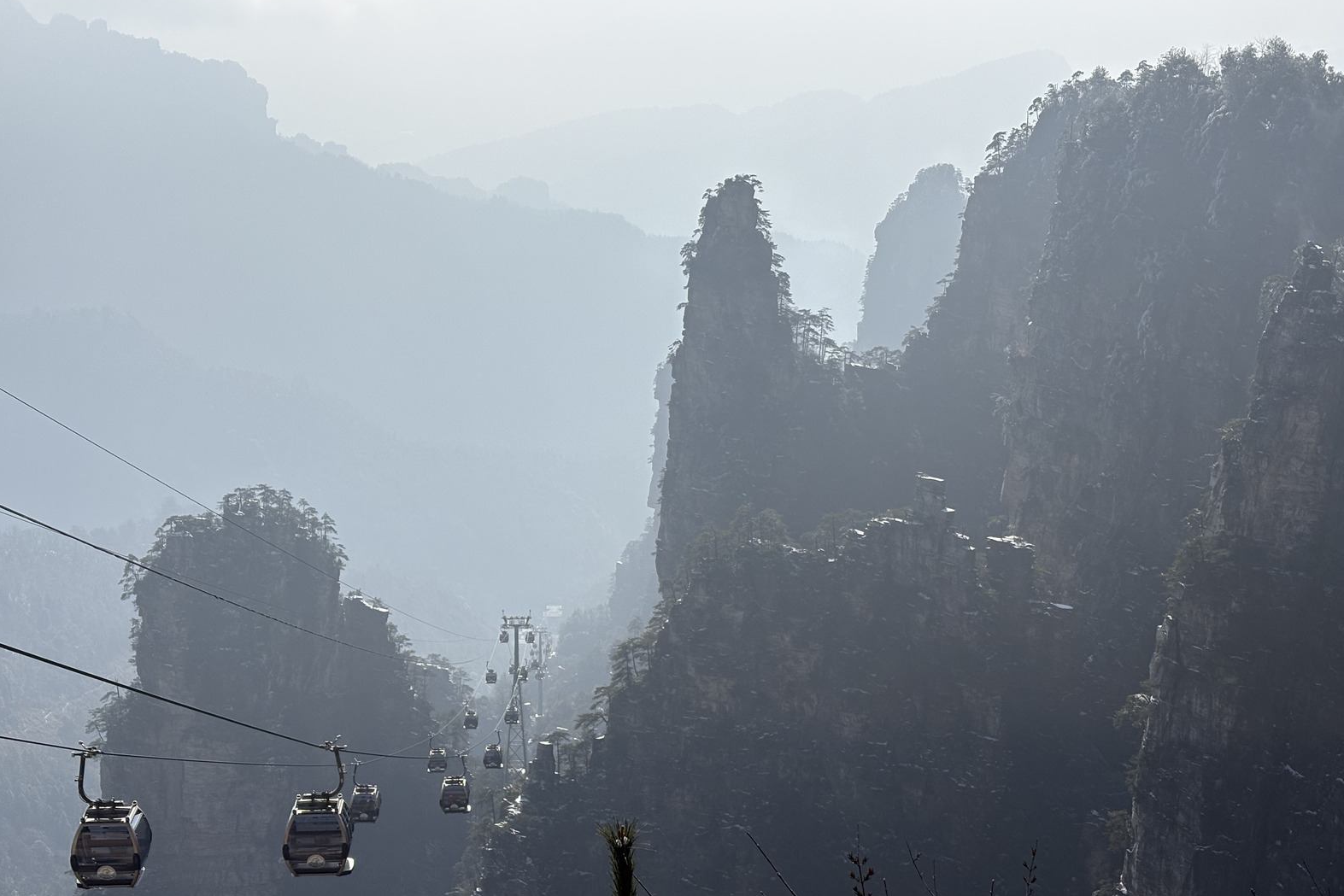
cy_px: 474
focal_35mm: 55
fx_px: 2053
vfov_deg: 24.6
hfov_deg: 36.2
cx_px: 681
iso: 25
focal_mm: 5.96
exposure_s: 1/5348
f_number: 1.6
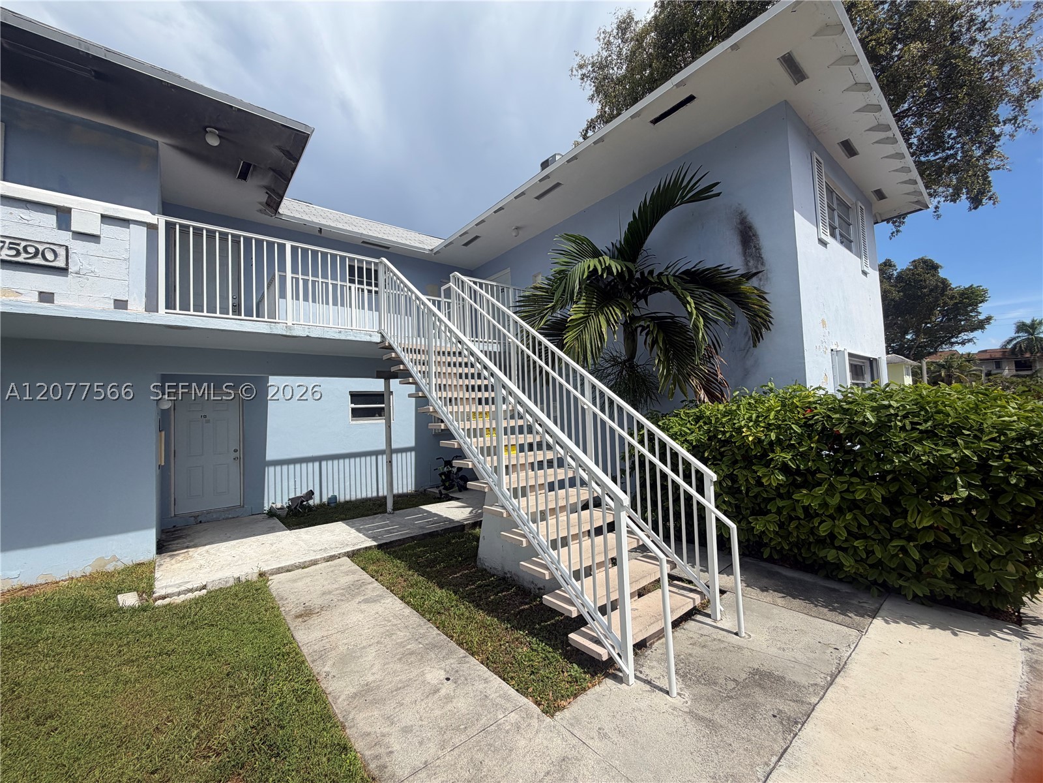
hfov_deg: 102.1
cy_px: 392
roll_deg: +2.8
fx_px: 422
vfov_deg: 85.7
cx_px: 522
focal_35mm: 14
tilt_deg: +3.5
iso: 20
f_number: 2.2
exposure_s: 1/955
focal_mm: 2.22
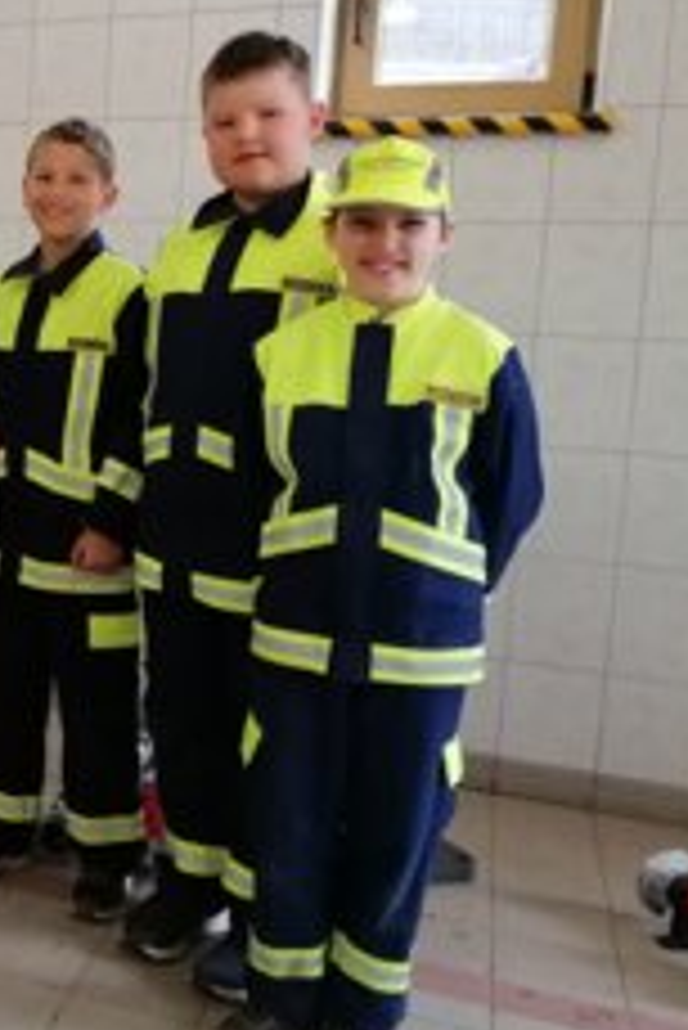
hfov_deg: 24.7
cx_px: -157
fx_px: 1402
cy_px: 436
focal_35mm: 49
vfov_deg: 40.2
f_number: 1.8
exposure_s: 1/120
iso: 500
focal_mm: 4.75
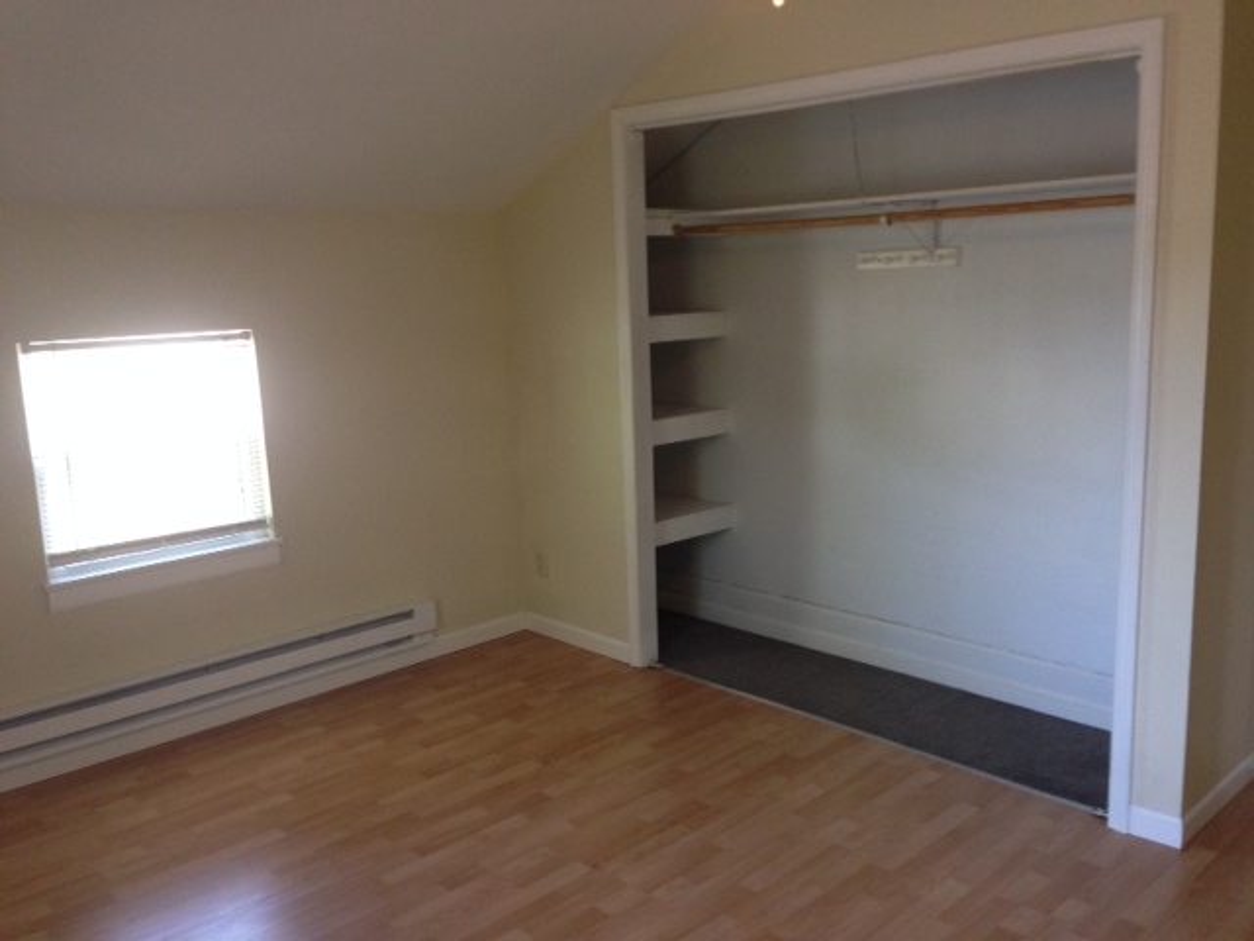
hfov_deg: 55.4
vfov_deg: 42.9
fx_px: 1195
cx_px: 627
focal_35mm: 33
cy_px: 470
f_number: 2.4
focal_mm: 4.12
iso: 160
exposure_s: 1/20
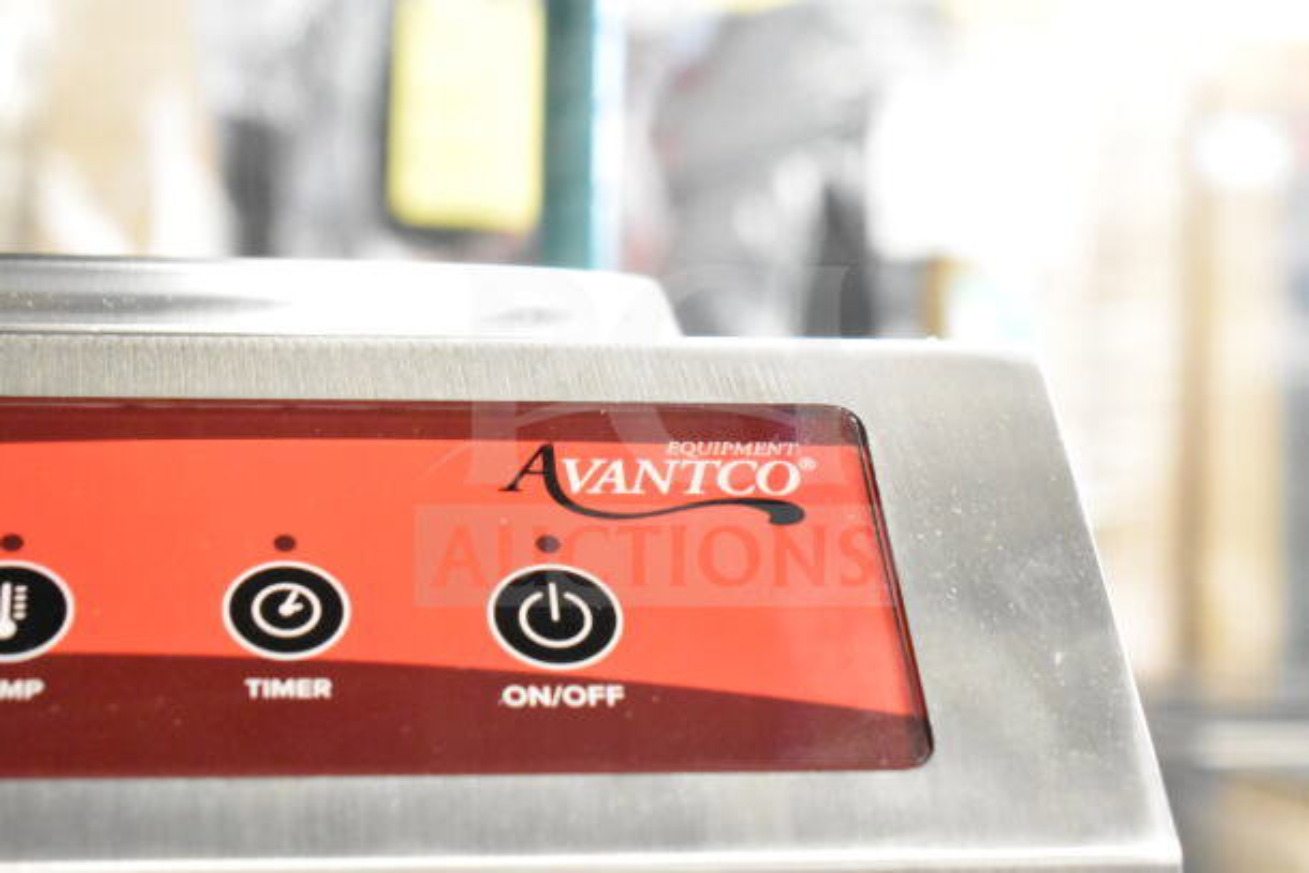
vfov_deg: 17.5
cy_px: 436
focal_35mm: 78
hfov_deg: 26.0
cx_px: 654
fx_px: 2837
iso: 14400
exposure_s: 1/80
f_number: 5.6
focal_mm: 52
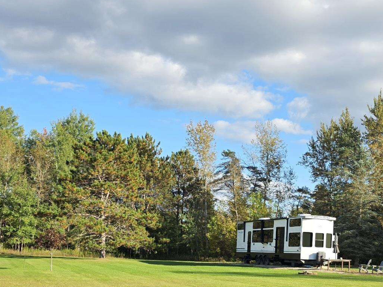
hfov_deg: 34.8
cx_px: 287
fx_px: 598
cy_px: 237
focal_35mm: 54
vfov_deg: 26.4
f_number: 1.7
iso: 80
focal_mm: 6.3
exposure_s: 1/3333
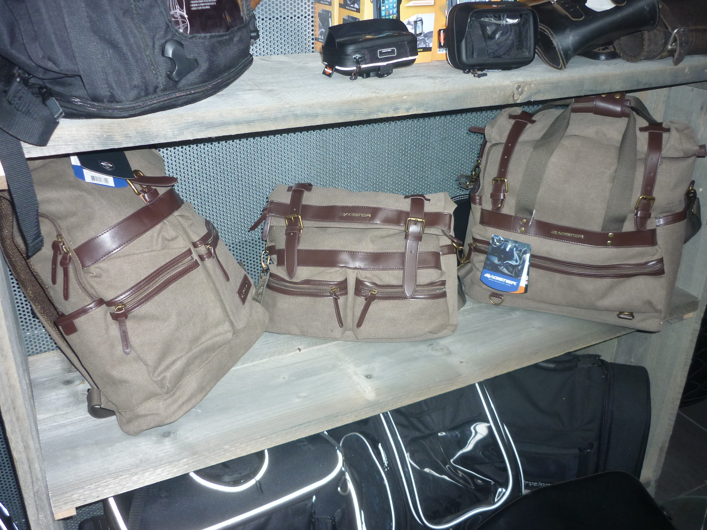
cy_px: 265
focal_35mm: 33
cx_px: 354
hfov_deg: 55.4
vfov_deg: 42.9
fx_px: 674
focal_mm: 5.5
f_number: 2.8
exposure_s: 1/30
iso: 125
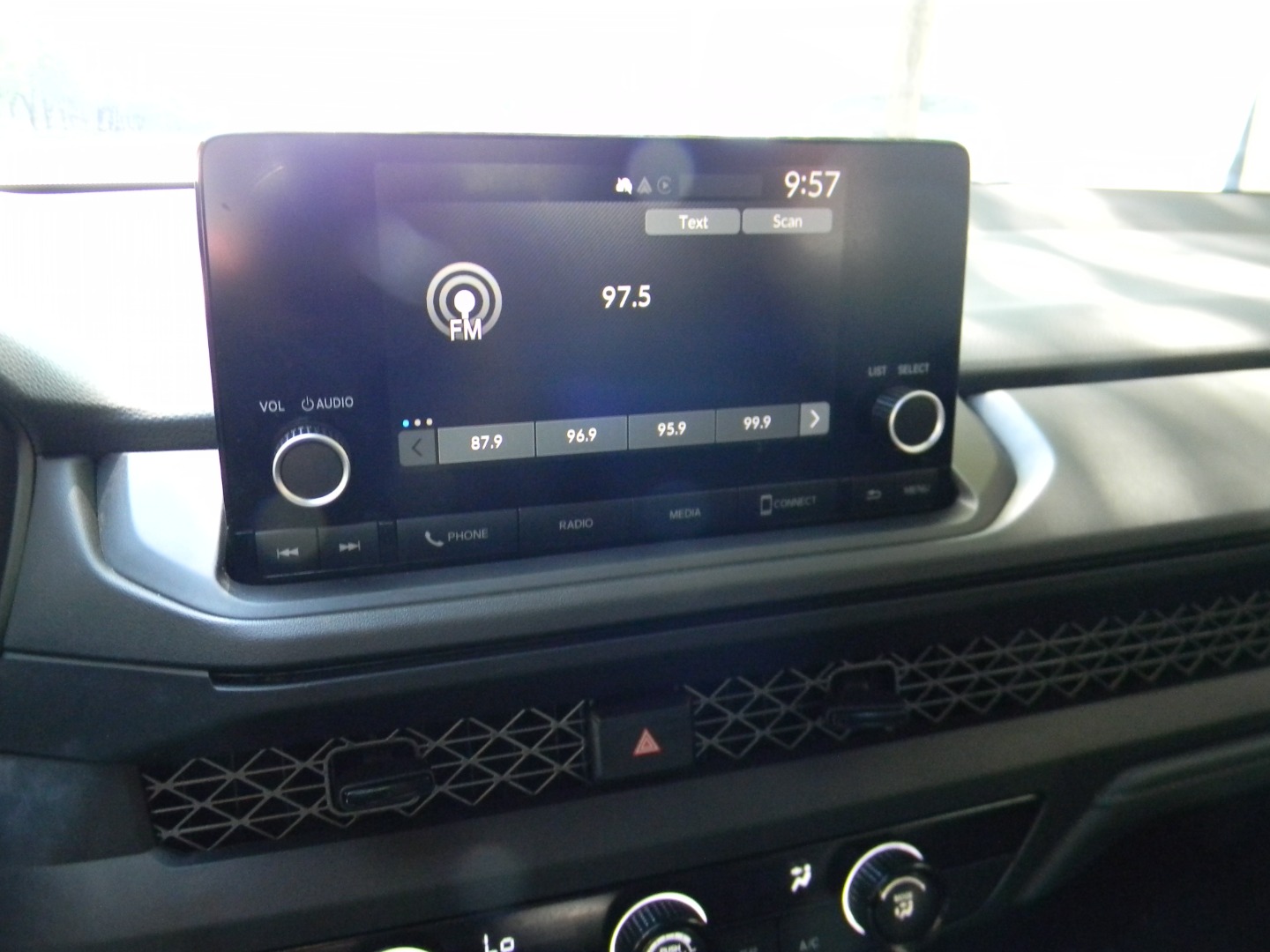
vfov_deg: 49.7
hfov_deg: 63.4
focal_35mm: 28
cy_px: 476
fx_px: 1027
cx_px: 635
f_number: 3.5
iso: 400
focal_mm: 5
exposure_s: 1/44
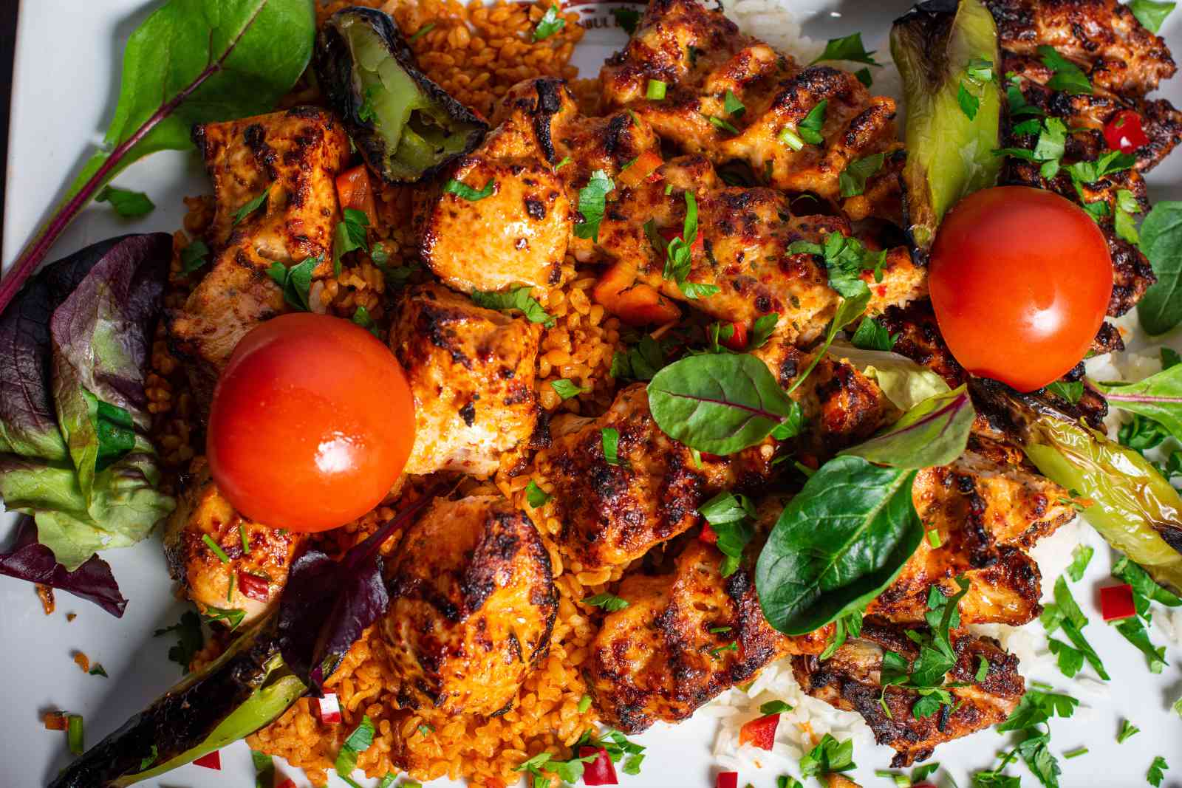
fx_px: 1642
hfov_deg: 39.6
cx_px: 591
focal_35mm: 50
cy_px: 394
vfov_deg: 27.0
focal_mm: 50
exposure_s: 1/125
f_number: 6.3
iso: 400
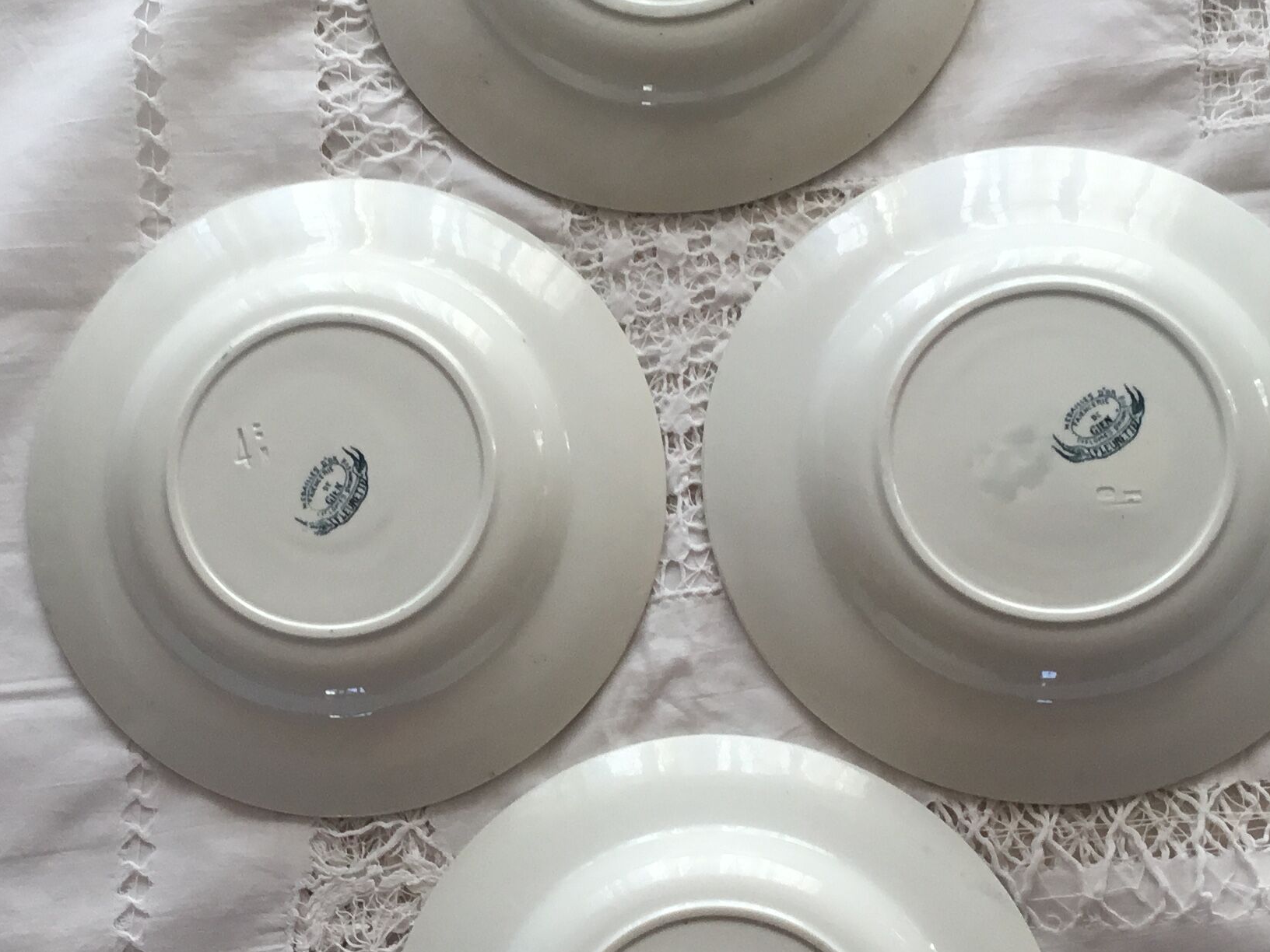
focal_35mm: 62
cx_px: 433
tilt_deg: -81.4
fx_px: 2275
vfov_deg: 23.6
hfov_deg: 31.0
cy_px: 540
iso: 40
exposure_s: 1/100
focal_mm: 3.3
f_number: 2.4
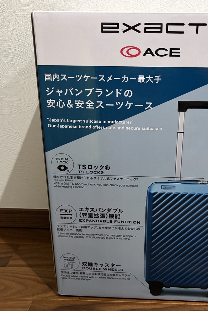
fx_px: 321
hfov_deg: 35.6
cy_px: 158
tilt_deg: -19.5
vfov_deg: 51.9
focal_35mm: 37
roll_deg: -0.3
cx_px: 139
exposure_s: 1/50
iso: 400
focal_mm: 5.96
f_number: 1.6
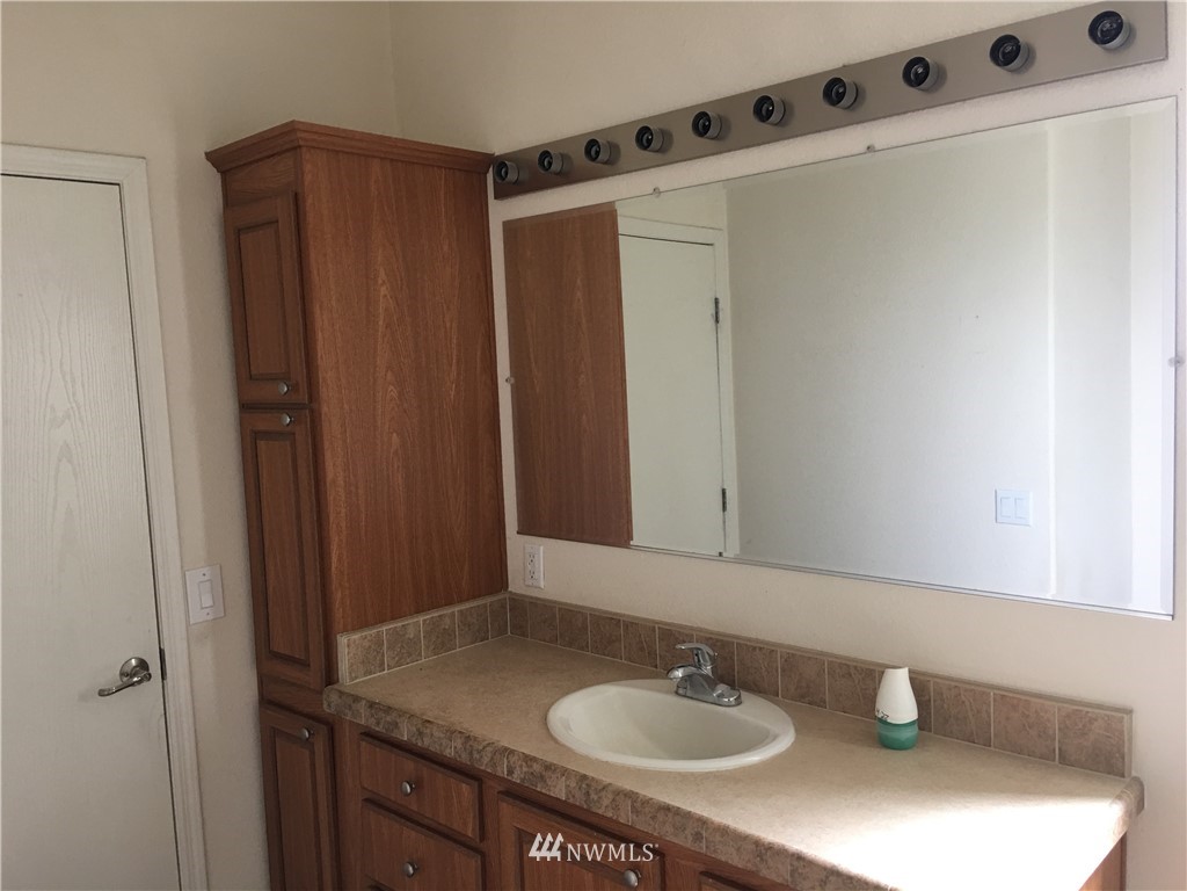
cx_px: 594
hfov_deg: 61.7
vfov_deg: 48.2
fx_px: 994
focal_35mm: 29
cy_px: 446
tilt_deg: -4.3
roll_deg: +3.0
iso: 32
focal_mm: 4.15
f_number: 2.2
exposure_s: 1/15
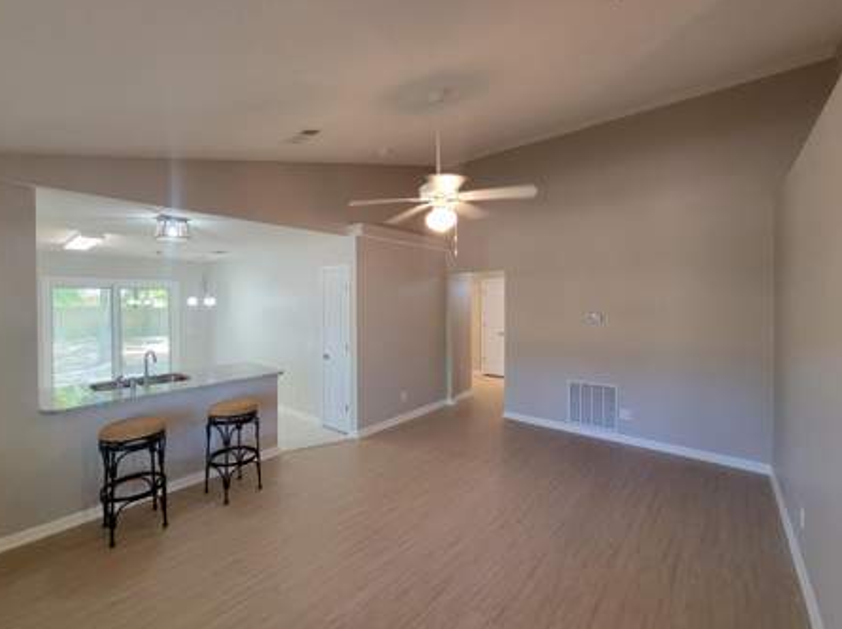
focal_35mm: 14
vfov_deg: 85.5
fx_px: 340
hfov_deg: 102.1
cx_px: 398
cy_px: 303
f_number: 2.2
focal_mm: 2.2
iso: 400
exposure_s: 1/60
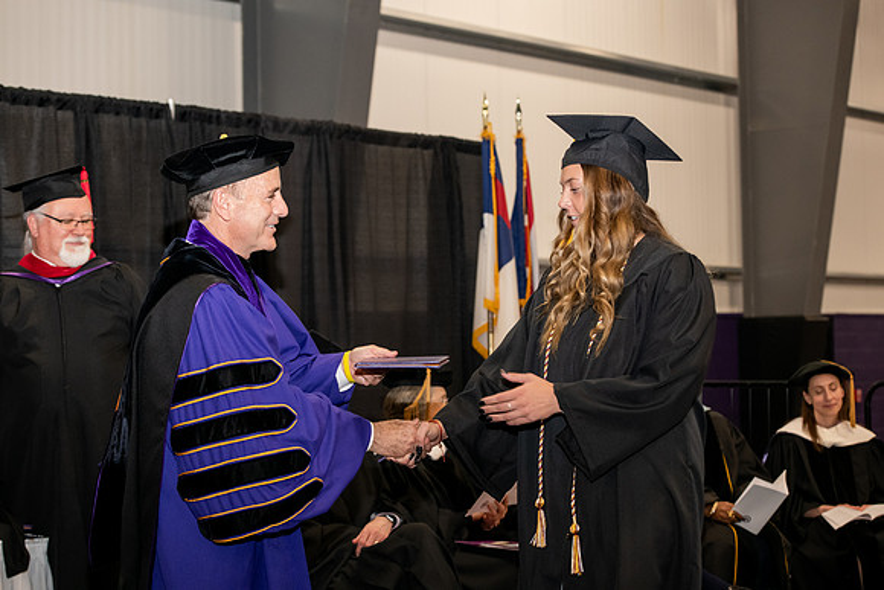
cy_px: 295
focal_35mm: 70
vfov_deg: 19.5
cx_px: 442
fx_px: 1719
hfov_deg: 28.8
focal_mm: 70
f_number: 5
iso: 2000
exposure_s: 1/200
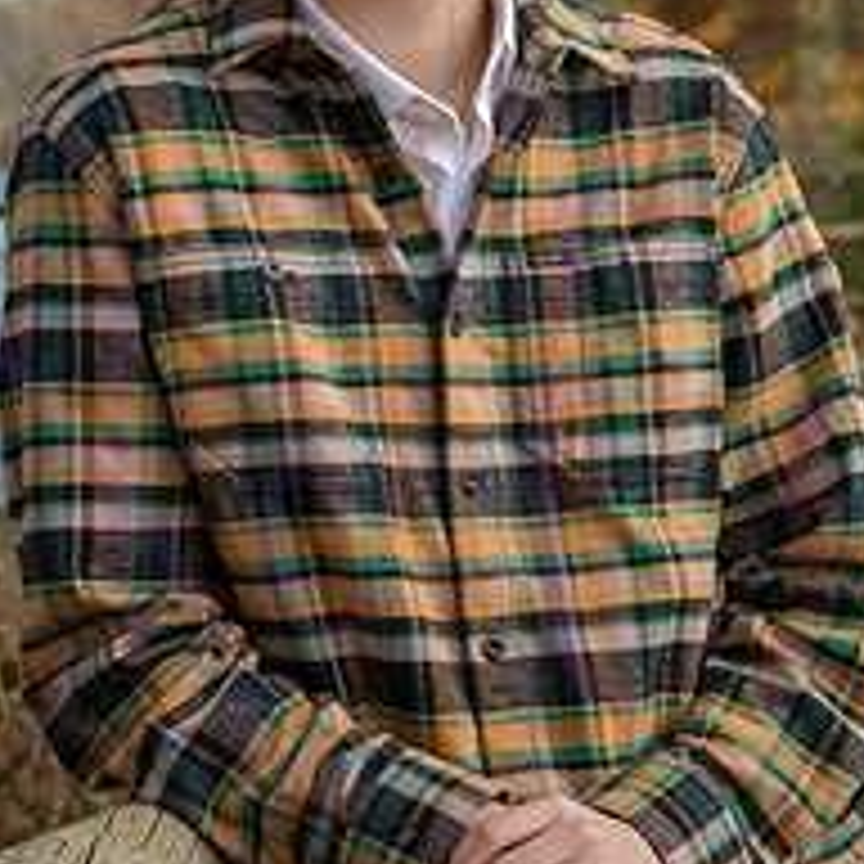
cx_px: 446
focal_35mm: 199
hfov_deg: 8.8
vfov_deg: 8.8
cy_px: 198
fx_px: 5619
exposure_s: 1/320
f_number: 10
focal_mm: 100
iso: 400
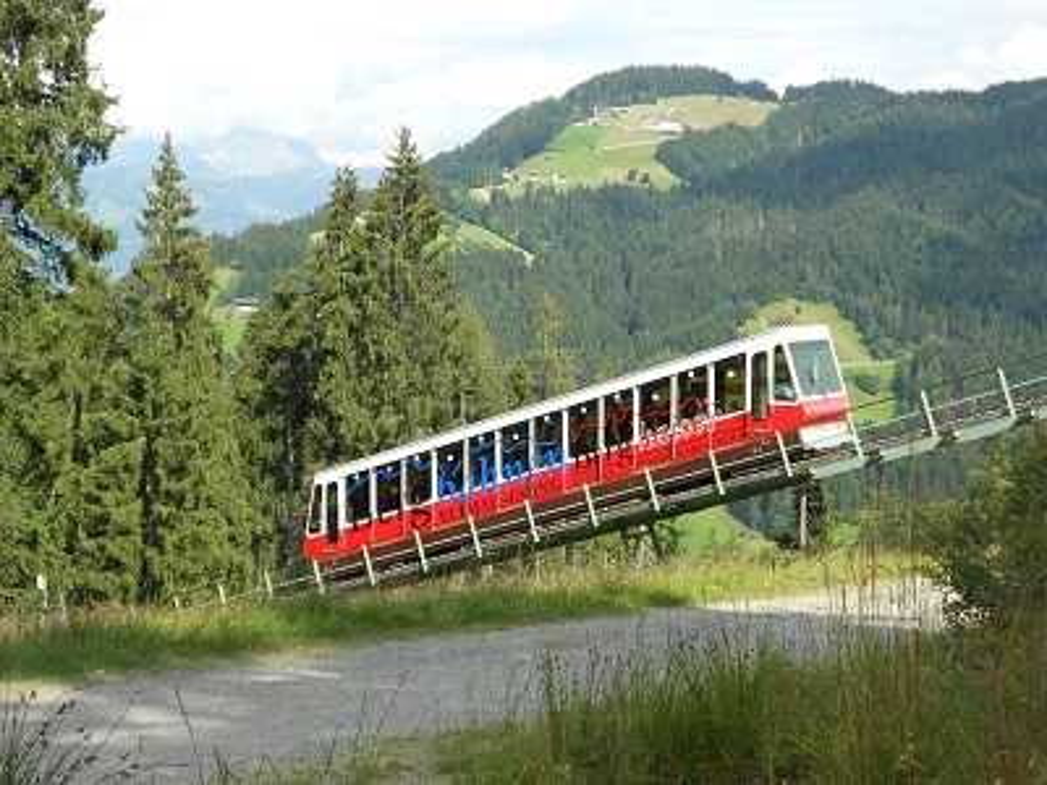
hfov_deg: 29.4
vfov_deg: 22.3
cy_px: 392
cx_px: 524
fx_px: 1996
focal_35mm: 66
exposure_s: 1/250
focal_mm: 11.6
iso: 80
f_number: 5.3
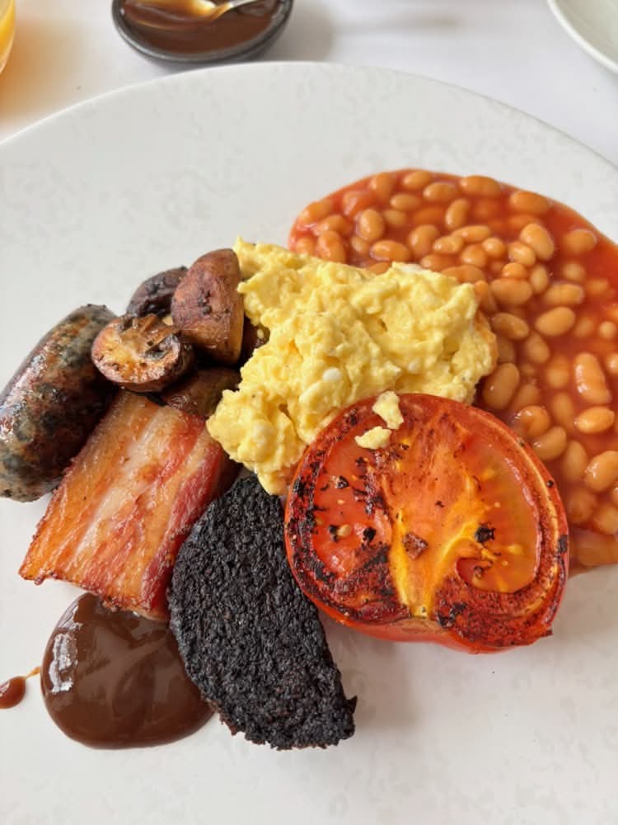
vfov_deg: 67.3
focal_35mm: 26
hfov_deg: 53.1
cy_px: 412
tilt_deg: -66.1
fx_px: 619
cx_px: 309
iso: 50
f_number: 1.6
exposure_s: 1/121
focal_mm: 6
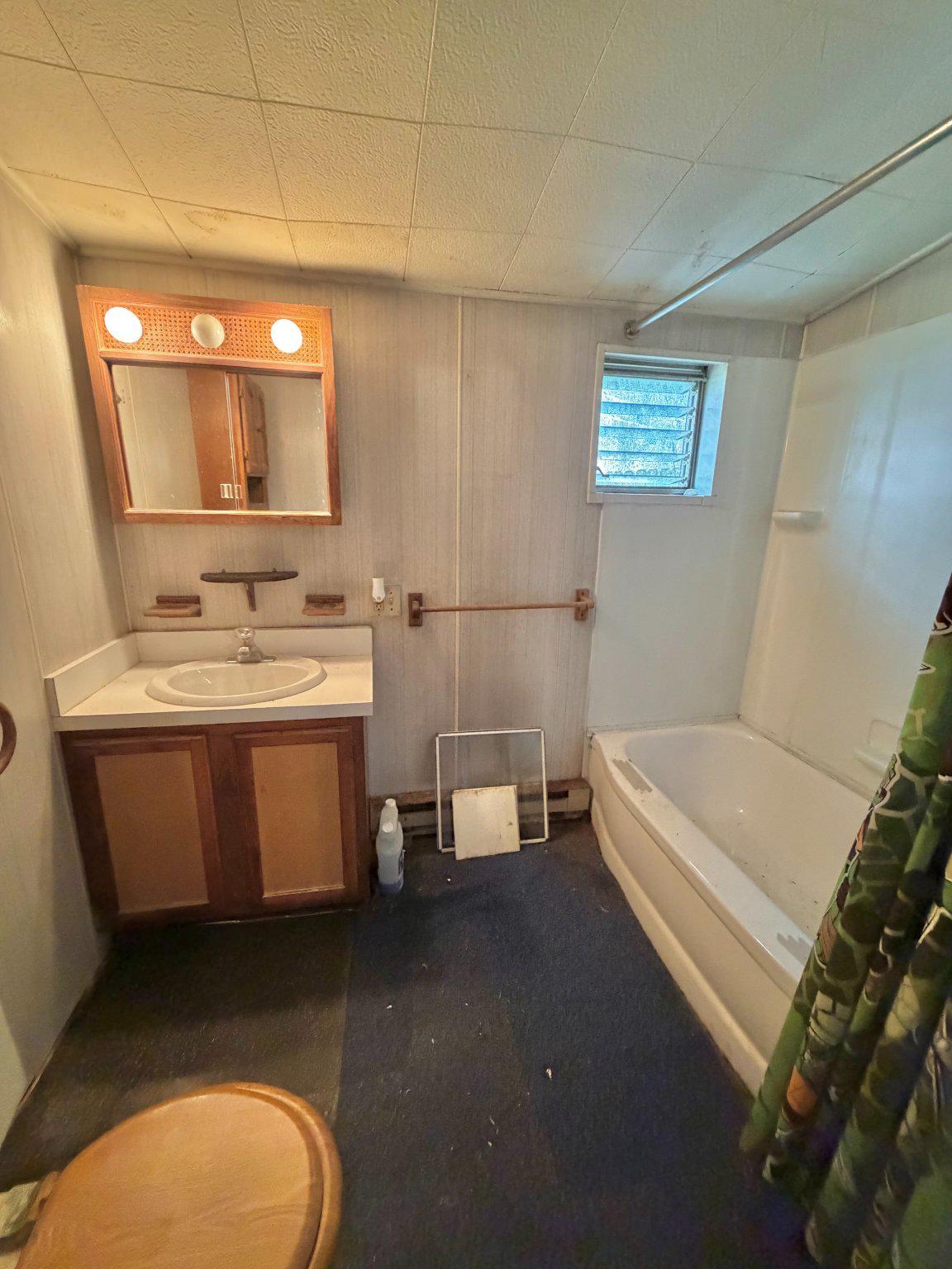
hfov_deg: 85.7
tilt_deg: -14.5
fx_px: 513
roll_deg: -1.5
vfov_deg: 102.1
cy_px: 634
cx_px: 476
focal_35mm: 14
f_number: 2.2
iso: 1250
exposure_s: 1/60
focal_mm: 2.22
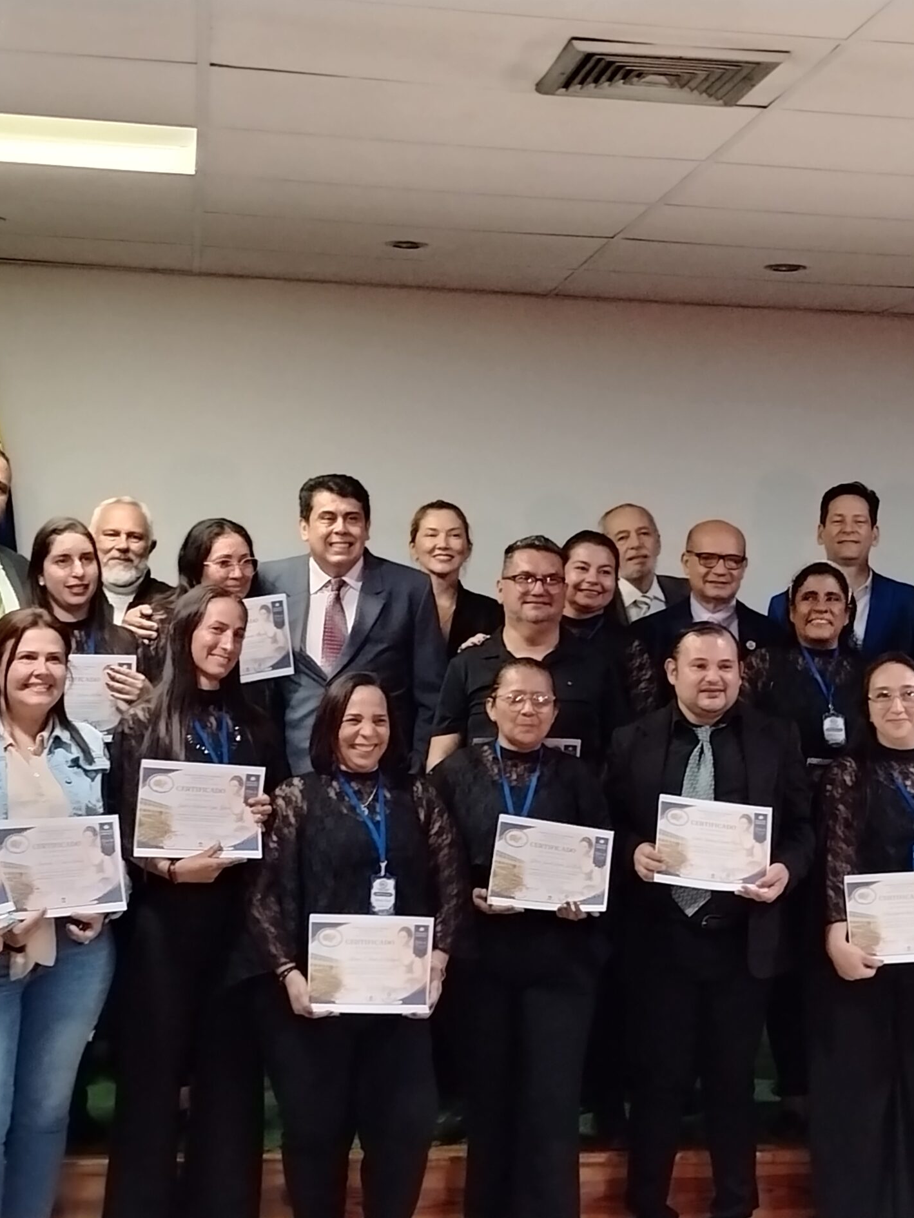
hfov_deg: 22.5
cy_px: 607
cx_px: 634
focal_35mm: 65
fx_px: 2288
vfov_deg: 29.8
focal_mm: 5.25
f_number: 1.75
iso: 4334
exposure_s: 1/100
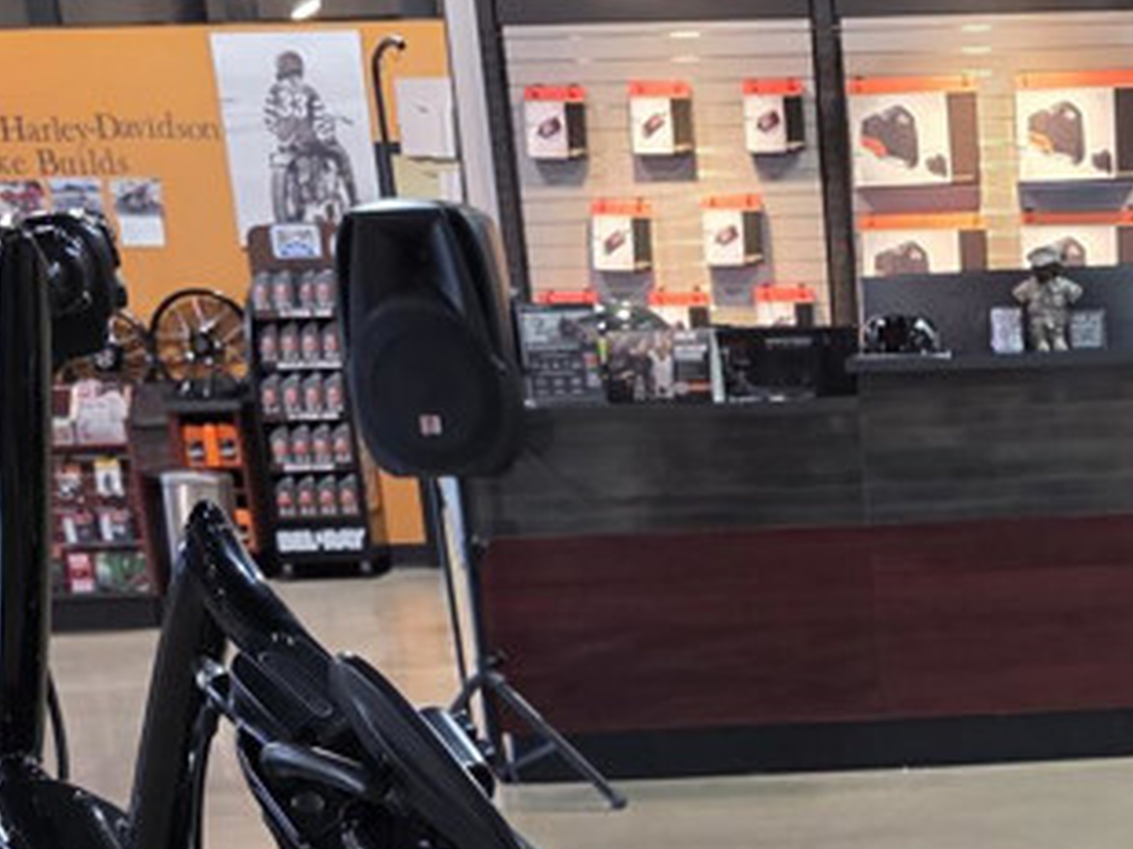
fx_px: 2585
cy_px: 1341
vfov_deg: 16.6
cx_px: 1069
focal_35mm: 79
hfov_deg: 23.9
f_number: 1.7
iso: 400
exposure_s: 1/120
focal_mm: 6.3
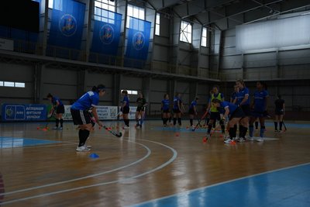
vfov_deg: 29.3
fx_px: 396
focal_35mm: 46
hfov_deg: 42.7
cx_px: 155
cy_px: 104
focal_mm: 46
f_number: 3.2
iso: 2500
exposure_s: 1/800
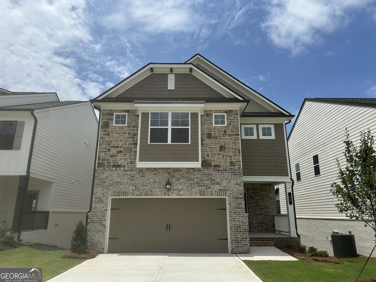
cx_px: 188
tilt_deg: +14.7
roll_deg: -0.3
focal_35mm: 24
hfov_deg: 71.6
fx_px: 261
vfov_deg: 56.8
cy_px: 141
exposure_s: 1/8929
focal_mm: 6.86
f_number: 1.78
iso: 80
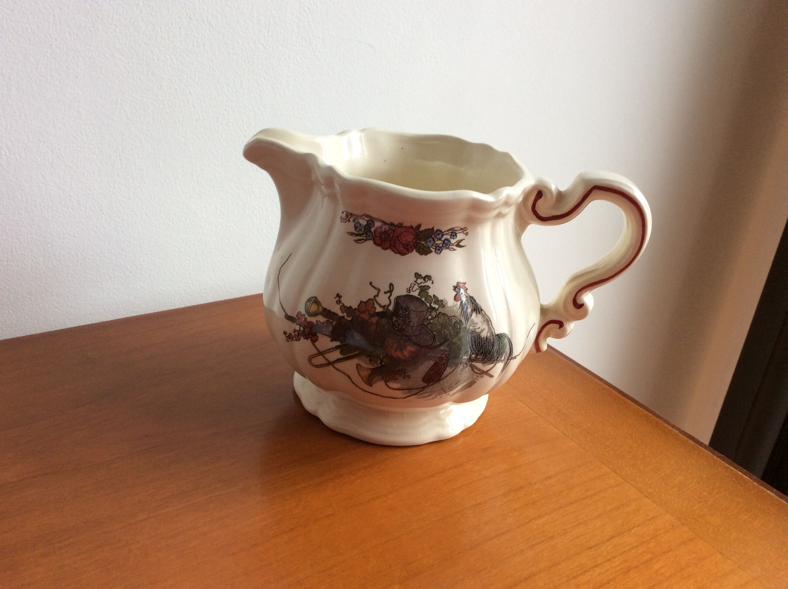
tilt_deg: -25.6
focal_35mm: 32
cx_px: 394
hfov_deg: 56.9
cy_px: 294
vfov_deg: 44.1
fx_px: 727
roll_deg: -5.0
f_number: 2.4
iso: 50
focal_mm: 3.3
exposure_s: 1/25
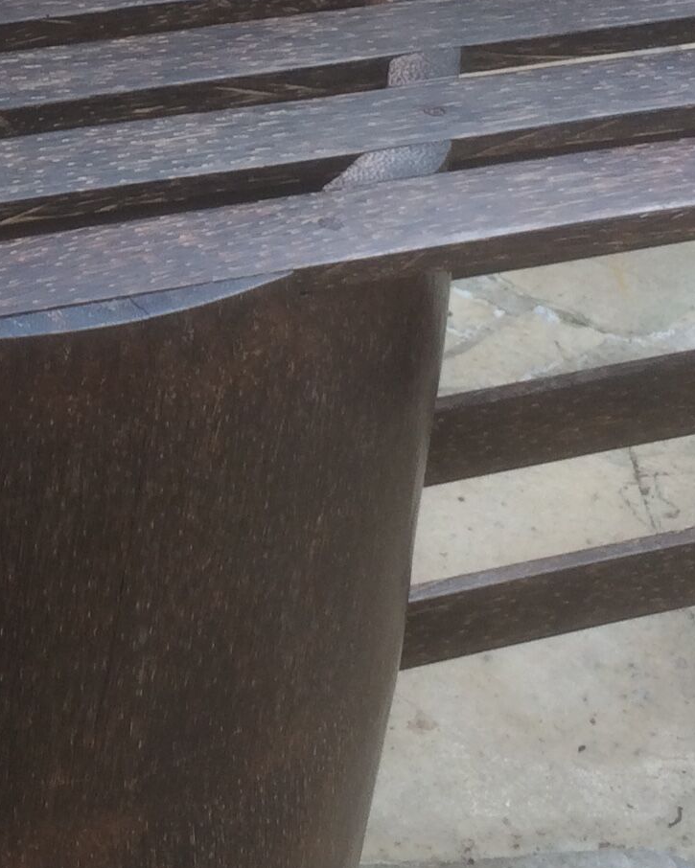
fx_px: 2622
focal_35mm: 102
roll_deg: -0.6
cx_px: -151
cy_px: 8
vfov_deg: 18.3
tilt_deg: -27.0
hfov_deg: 14.6
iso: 32
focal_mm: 4.15
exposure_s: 1/121
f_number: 2.2
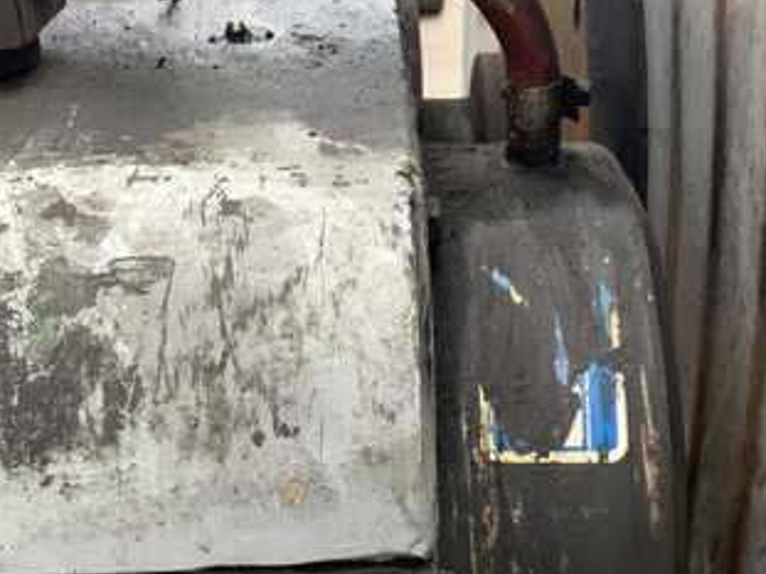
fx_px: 1239
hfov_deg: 34.3
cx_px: 421
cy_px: 466
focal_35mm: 56
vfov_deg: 25.6
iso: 16
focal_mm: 3
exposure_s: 1/201
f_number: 1.8
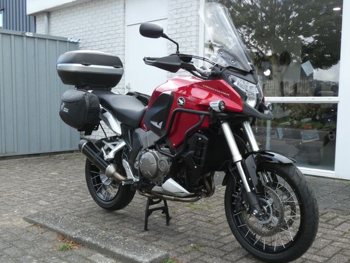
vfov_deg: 35.1
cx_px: 187
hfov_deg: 45.7
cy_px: 138
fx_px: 415
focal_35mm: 41
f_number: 3.5
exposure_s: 1/1000
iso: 800
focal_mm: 6.8
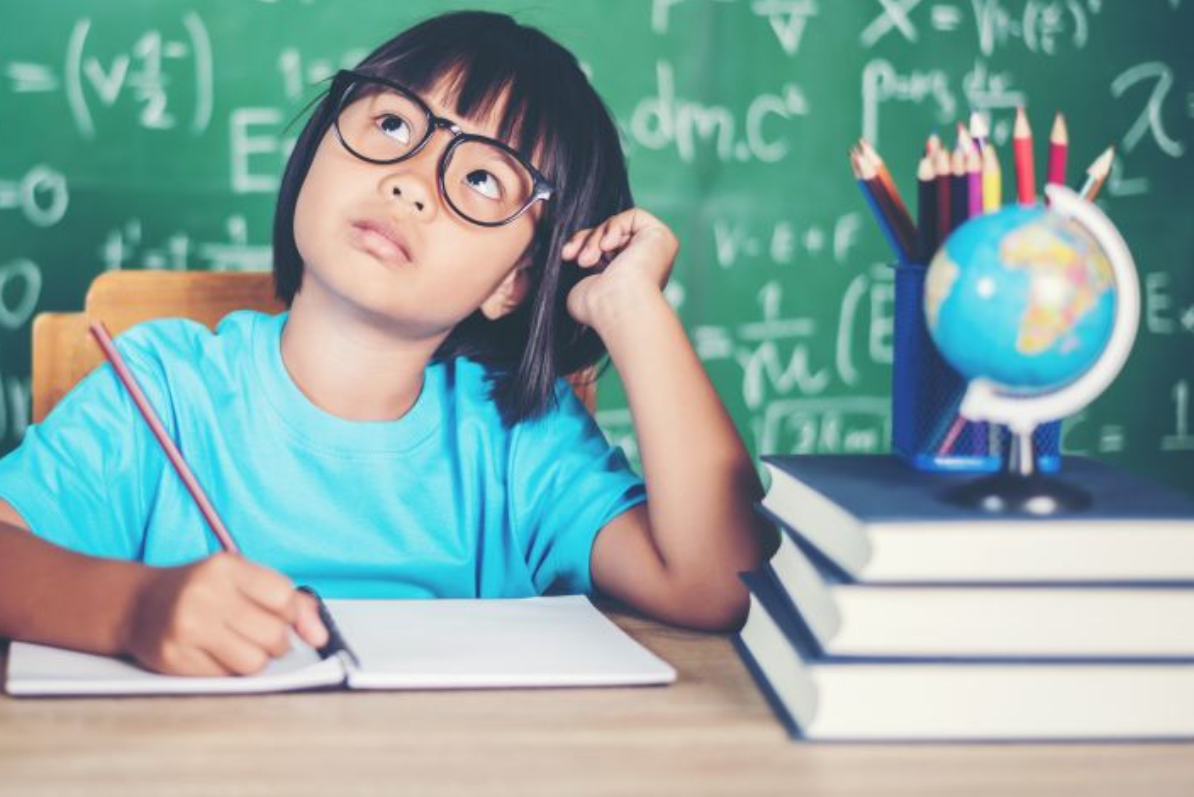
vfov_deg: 19.1
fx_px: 2356
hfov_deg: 28.2
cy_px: 265
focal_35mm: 71
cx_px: 377
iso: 100
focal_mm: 50
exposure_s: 1/200
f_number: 1.8
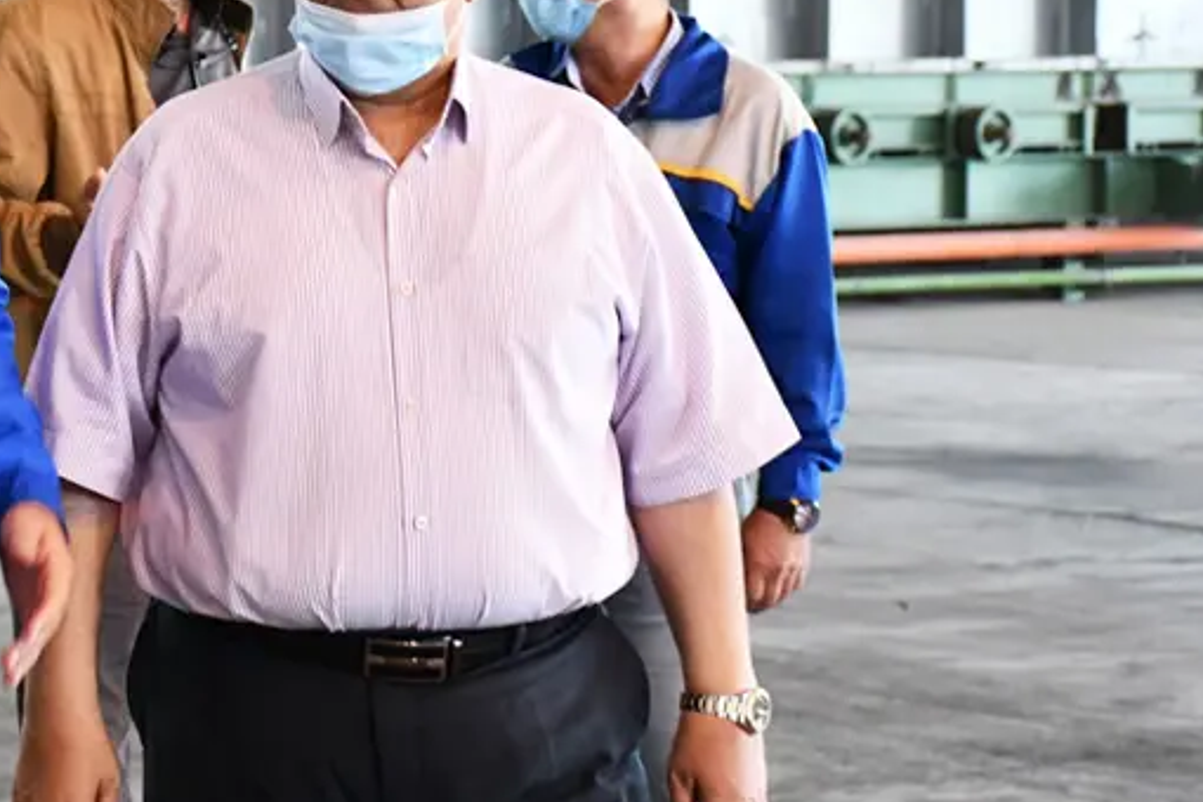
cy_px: 92
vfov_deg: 8.9
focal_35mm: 153
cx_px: 217
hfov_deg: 13.3
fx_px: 5112
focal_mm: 52
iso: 3200
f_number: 4.8
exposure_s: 1/100
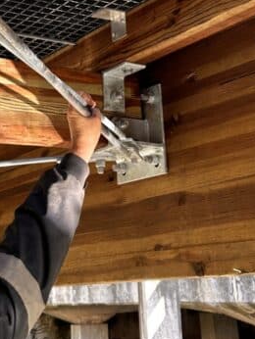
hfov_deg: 20.7
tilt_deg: +20.5
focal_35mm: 71
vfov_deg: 26.2
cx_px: 108
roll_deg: +1.9
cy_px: 16
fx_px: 697
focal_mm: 6.86
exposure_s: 1/121
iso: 64
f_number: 1.78
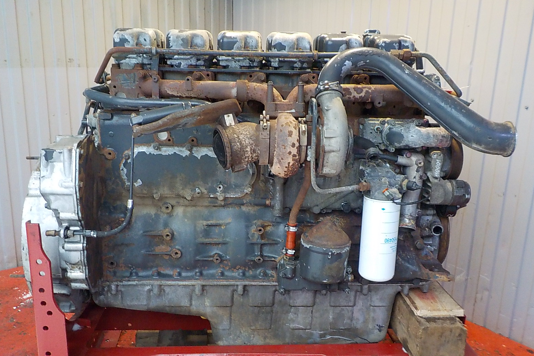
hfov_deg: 58.7
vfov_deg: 41.1
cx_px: 265
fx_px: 475
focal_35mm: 32
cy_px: 177
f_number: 3.3
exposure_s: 1/30
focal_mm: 4.1
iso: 280
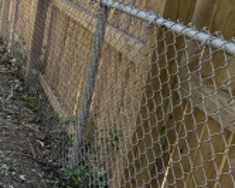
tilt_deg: -15.6
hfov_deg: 19.3
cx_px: -234
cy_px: 85
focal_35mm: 55
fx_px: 383
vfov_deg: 27.6
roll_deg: +6.2
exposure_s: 1/99
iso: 50
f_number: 2.2
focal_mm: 2.22
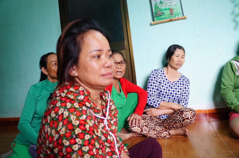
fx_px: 179
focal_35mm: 27
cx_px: 120
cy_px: 79
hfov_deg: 67.4
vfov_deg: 47.8
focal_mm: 18
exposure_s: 1/60
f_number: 4
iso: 3200
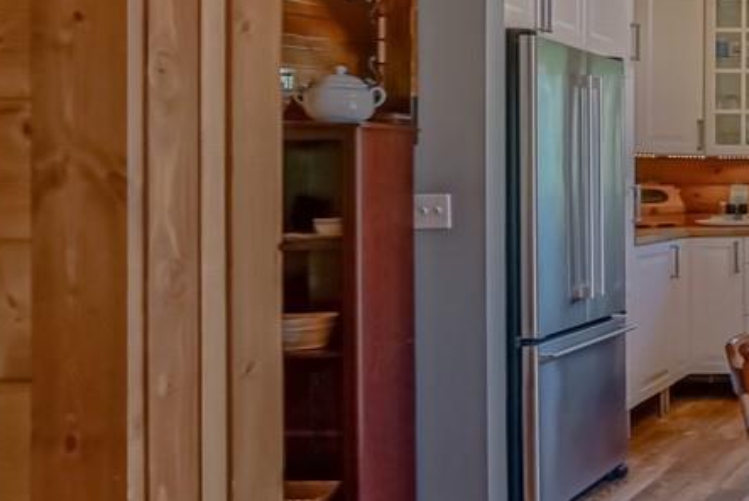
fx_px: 1083
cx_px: 1060
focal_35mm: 52
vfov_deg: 25.9
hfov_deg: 28.4
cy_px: 174
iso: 400
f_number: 11
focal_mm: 18
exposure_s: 1/15
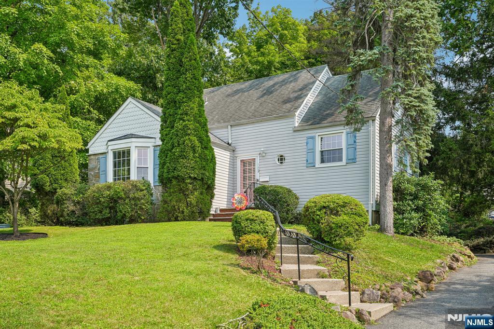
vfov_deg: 37.8
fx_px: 480
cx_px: 247
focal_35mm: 35
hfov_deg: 54.4
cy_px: 164
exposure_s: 1/125
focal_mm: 35
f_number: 8
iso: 100
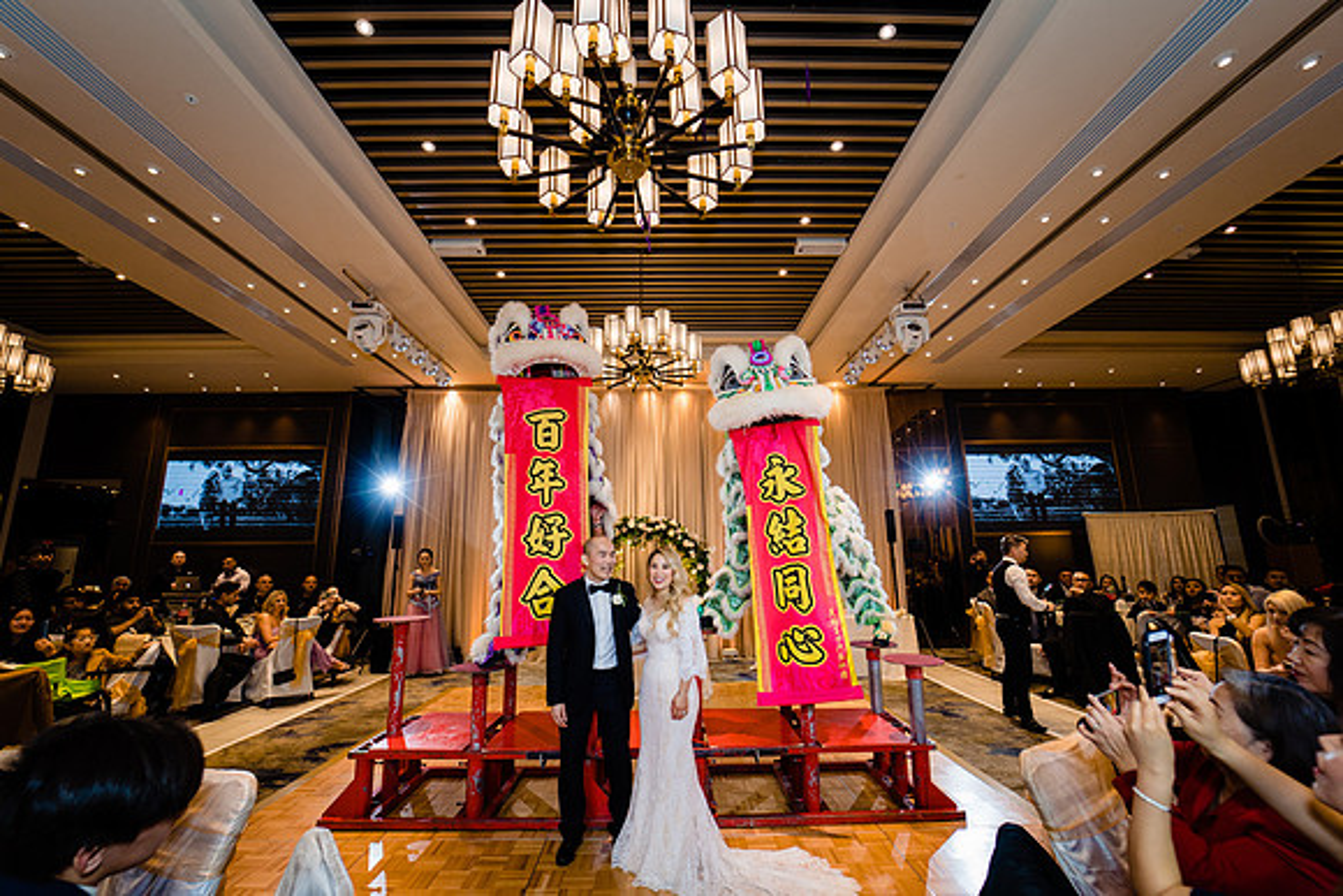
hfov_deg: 104.2
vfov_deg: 81.2
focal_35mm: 14
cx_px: 672
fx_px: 522
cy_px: 448
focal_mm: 14
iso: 1000
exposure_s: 1/160
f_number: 4
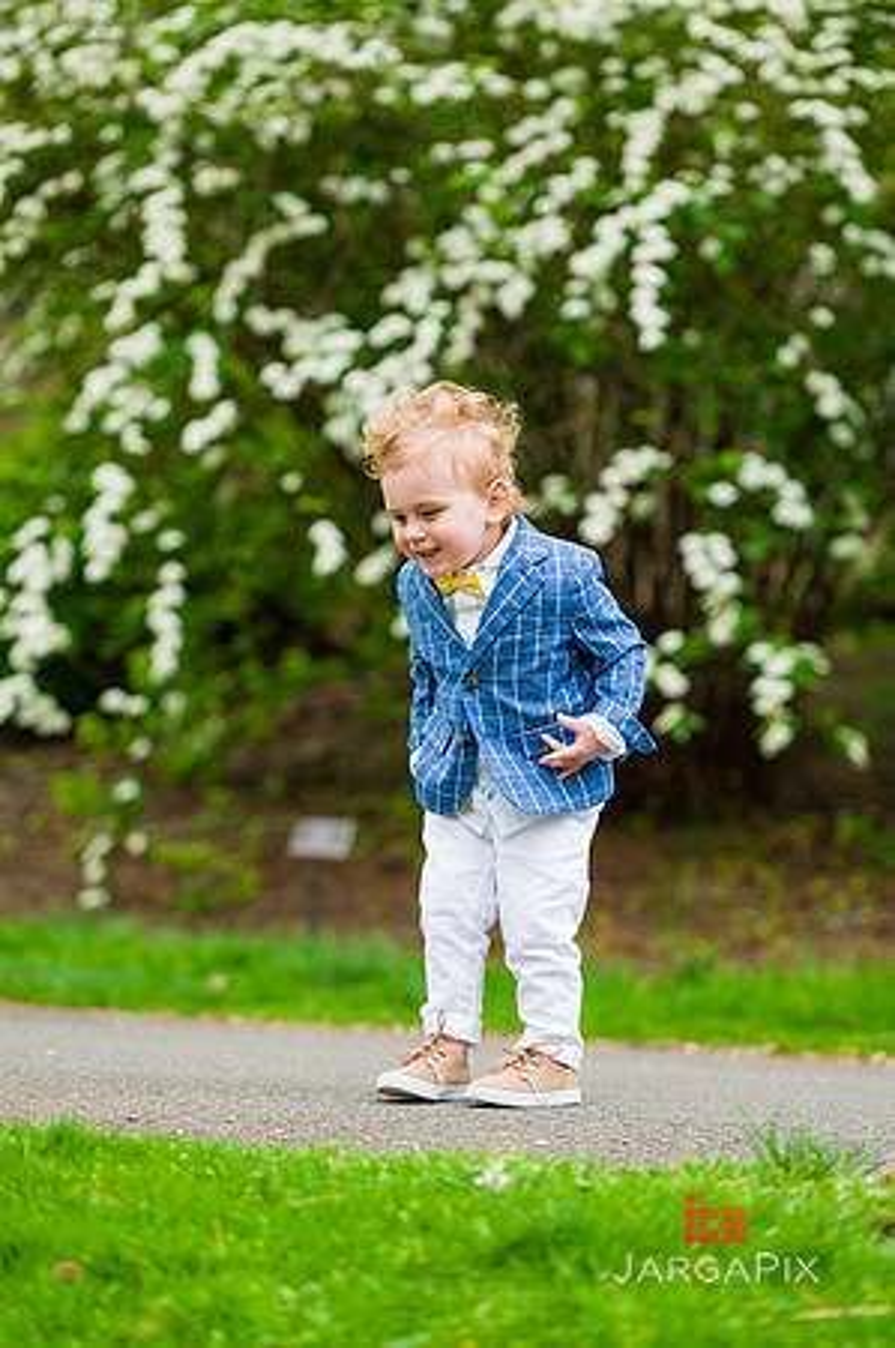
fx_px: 5980
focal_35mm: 160
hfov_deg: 8.6
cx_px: 448
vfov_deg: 12.9
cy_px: 674
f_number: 3.5
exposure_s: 1/320
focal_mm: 160
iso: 200
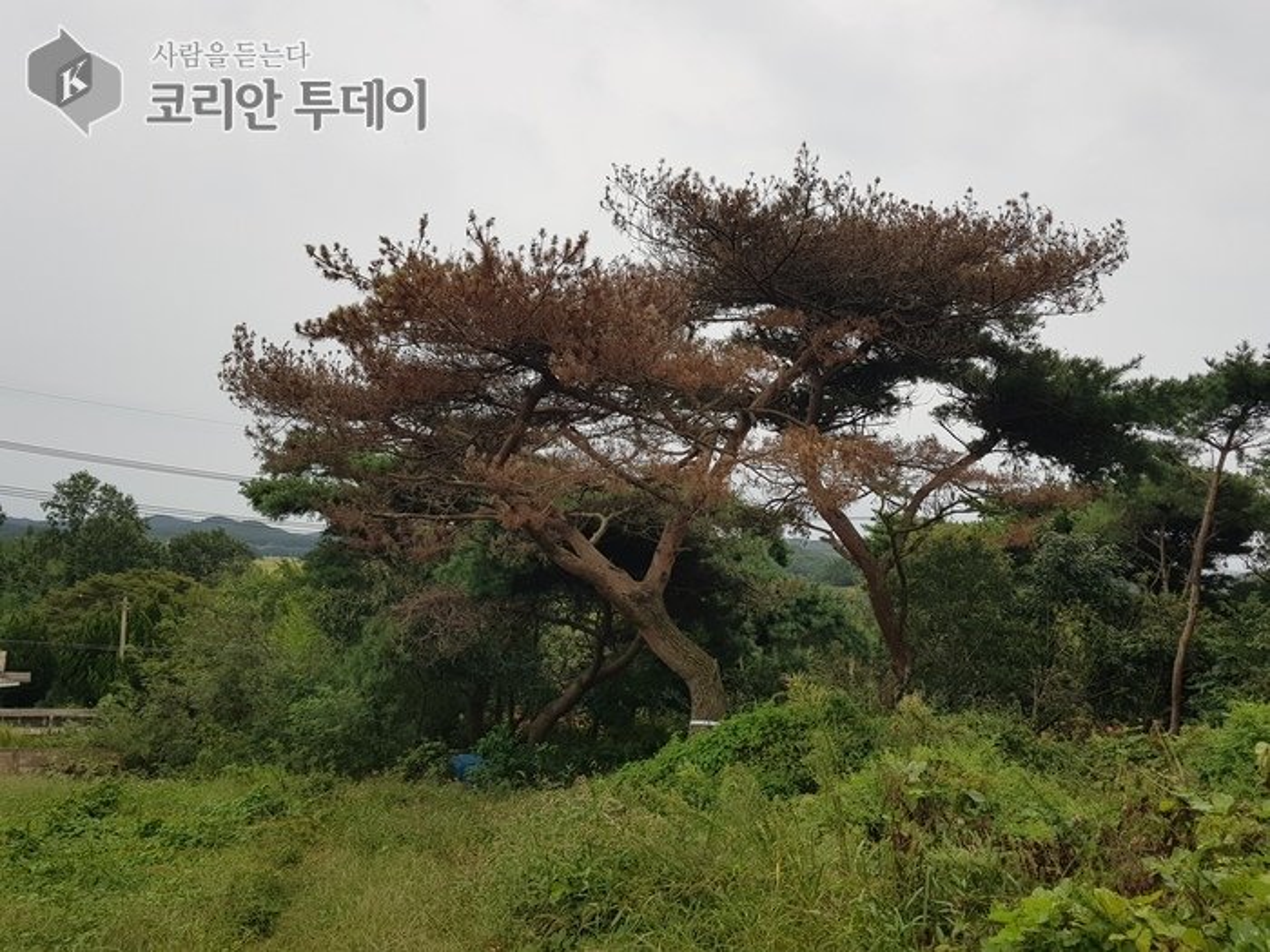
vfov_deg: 53.1
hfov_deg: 67.3
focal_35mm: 26
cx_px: 635
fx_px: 954
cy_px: 476
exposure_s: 1/1220
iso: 40
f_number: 1.7
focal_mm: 4.3
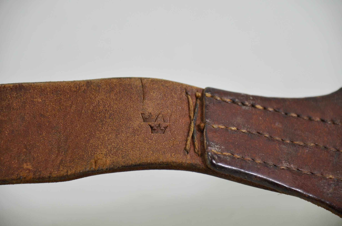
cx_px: 171
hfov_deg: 10.2
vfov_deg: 6.8
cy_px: 113
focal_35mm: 202
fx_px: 1920
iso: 500
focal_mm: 135
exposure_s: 1/250
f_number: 5.6
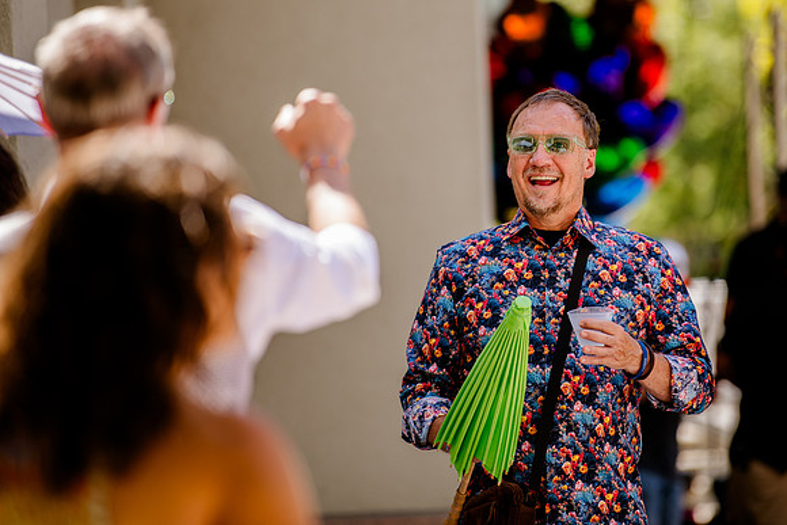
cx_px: 528
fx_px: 5873
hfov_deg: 7.7
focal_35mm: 269
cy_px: 172
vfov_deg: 5.1
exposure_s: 1/800
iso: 200
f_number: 2.8
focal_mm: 200
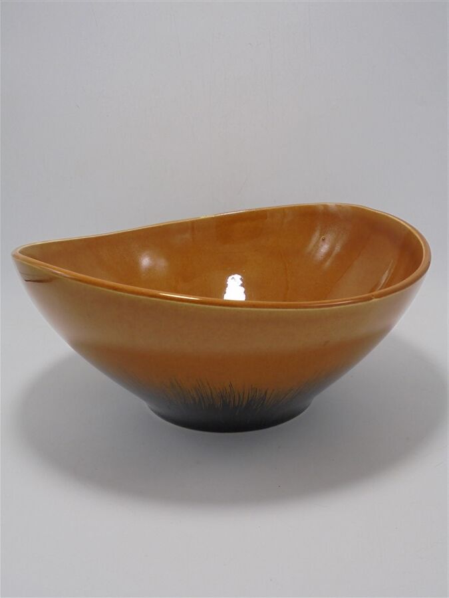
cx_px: 224
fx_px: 588
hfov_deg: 41.8
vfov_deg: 54.0
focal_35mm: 34
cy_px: 299
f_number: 4
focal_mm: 6.1
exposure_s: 1/80
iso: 100
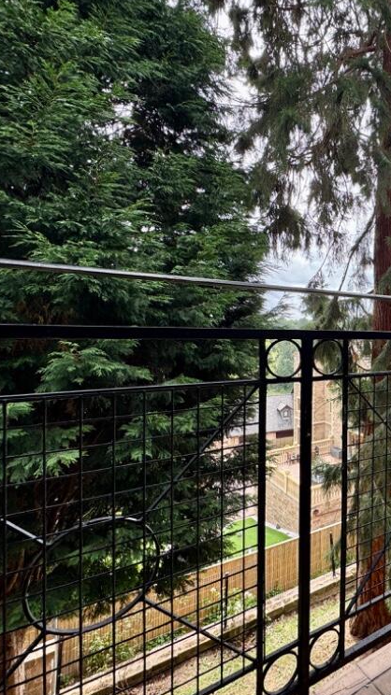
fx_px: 387
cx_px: 398
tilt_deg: -0.1
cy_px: 341
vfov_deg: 83.9
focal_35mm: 21
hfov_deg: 44.8
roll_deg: +0.1
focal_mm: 2.22
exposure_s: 1/313
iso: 40
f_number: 2.2
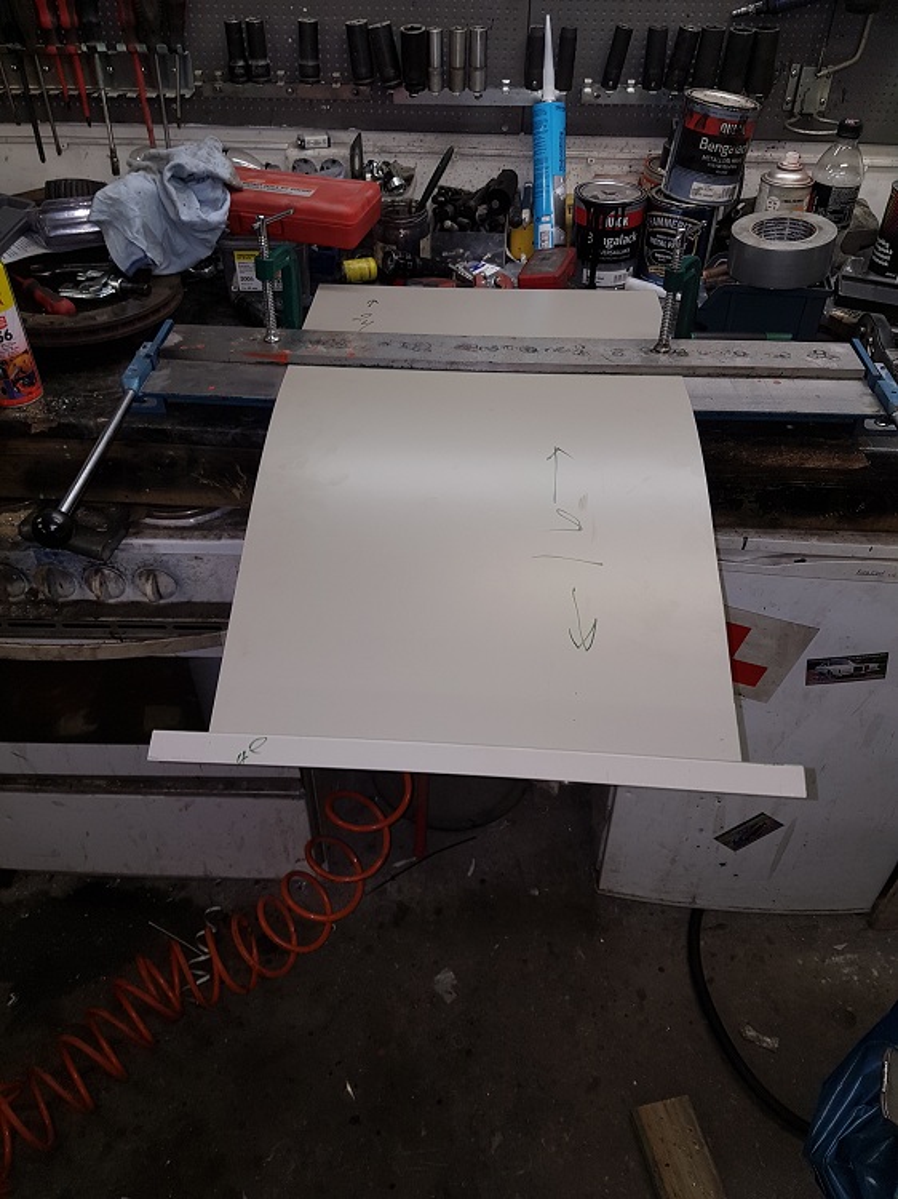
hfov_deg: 53.0
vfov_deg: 67.3
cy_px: 600
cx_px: 449
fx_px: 900
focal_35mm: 26
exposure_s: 1/50
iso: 40
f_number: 1.7
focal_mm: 4.2
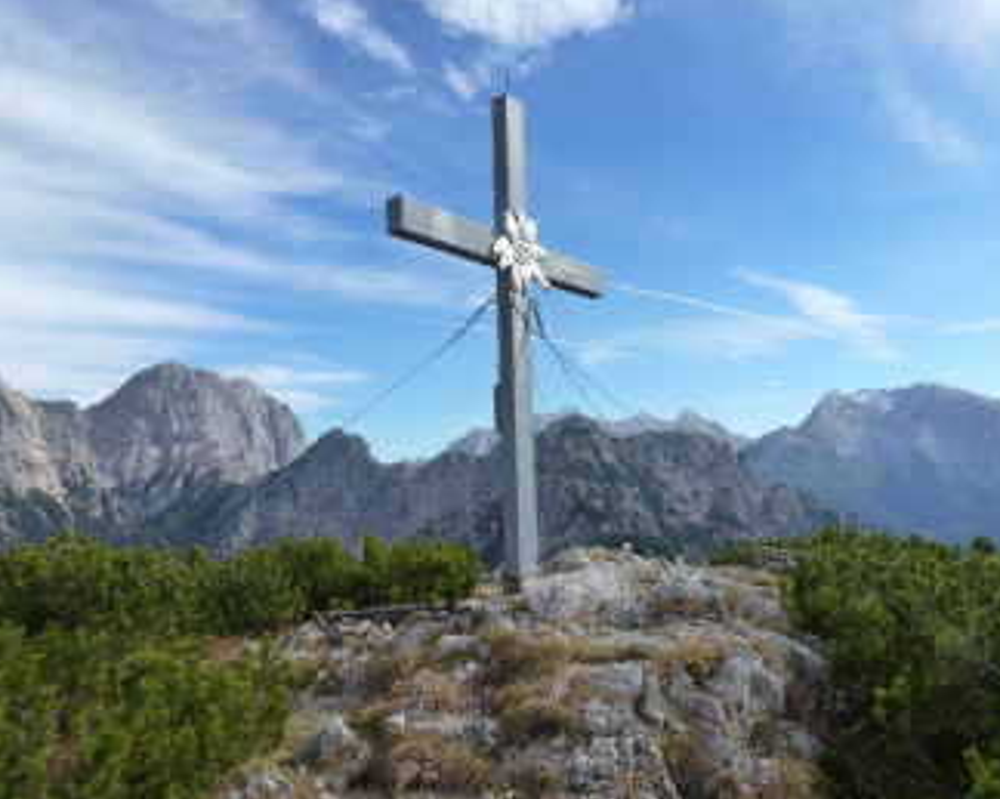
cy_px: 386
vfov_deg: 54.9
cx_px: 503
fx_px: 769
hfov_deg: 66.0
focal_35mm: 26
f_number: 5
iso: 160
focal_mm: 4.3
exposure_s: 1/400
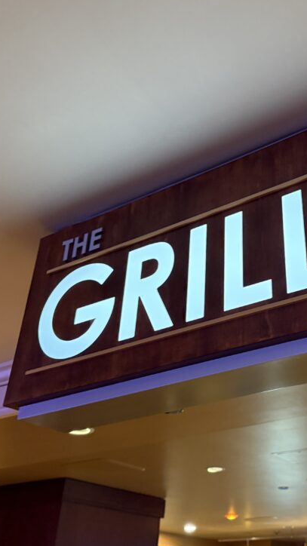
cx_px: 255
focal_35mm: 37
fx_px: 536
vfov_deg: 54.0
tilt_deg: +30.4
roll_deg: +0.7
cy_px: 271
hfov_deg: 31.0
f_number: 1.78
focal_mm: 6.76
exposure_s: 1/40
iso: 640
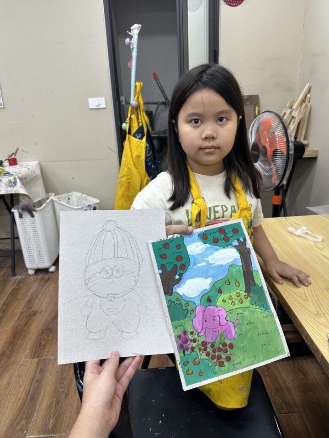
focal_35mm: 25
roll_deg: +2.2
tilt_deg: -20.7
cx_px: 168
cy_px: 214
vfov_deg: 69.4
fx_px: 317
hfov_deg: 54.9
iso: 64
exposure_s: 1/109
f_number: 1.78
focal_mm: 6.86
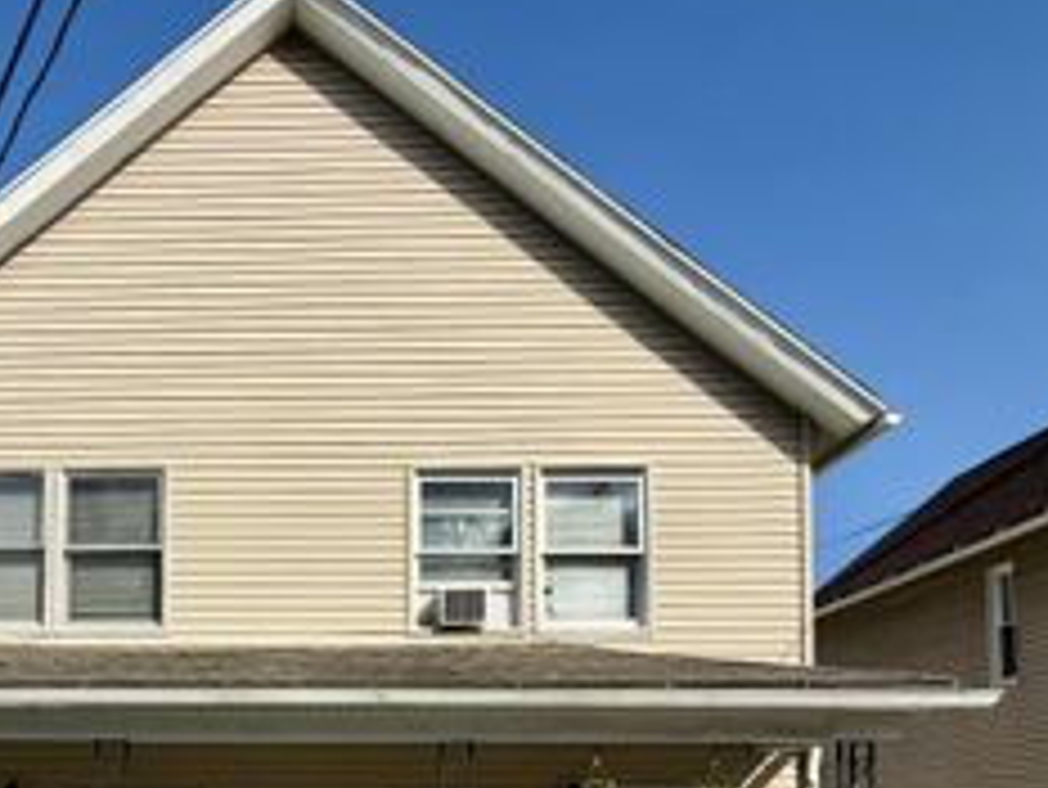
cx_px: 279
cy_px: 781
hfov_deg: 57.3
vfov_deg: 41.1
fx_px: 909
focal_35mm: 30
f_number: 2.2
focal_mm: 2.22
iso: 20
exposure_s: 1/1087
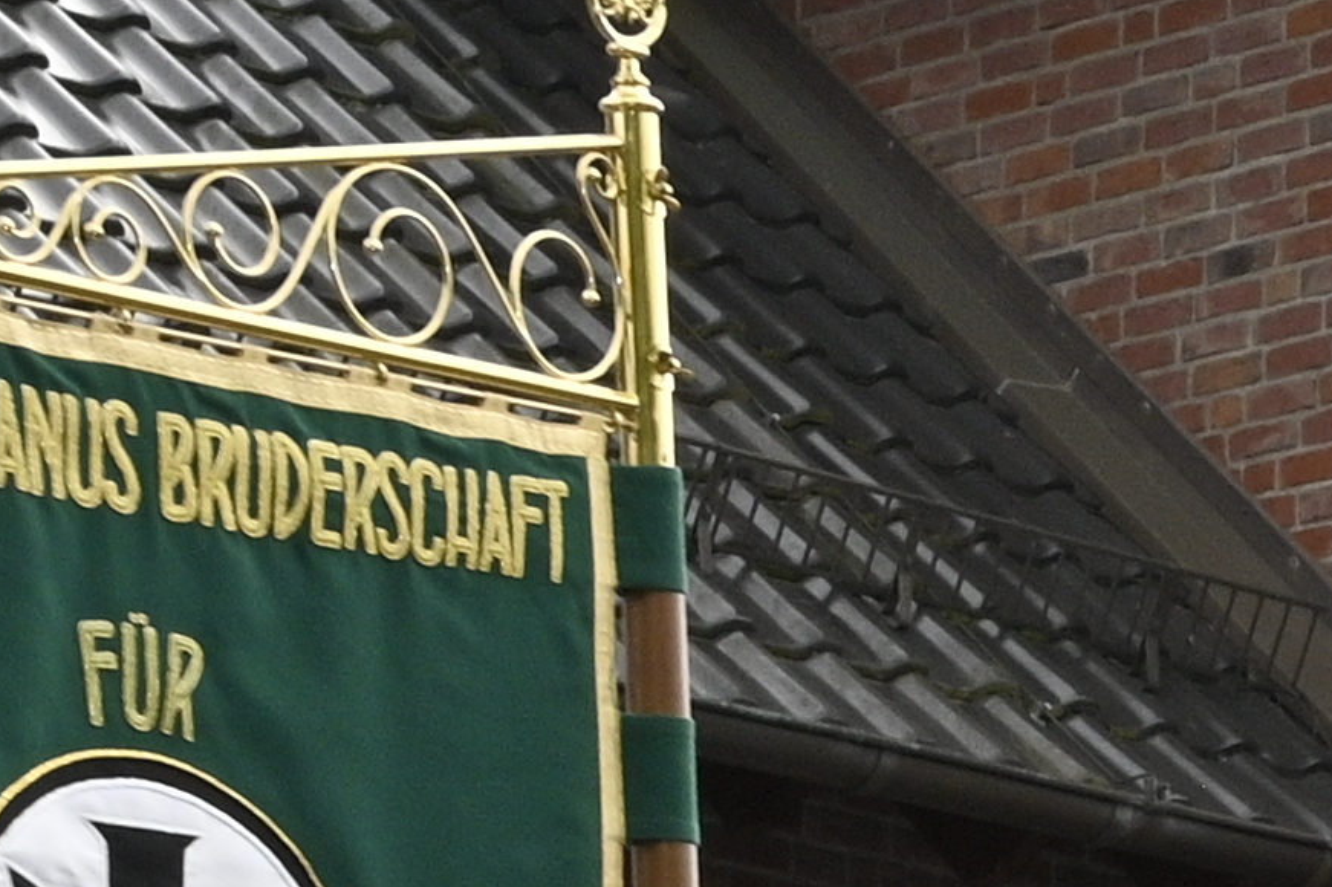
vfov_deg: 5.6
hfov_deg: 7.7
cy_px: 1653
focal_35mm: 243
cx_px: 3459
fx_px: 8987
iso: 320
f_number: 14
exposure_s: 1/200
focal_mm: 35
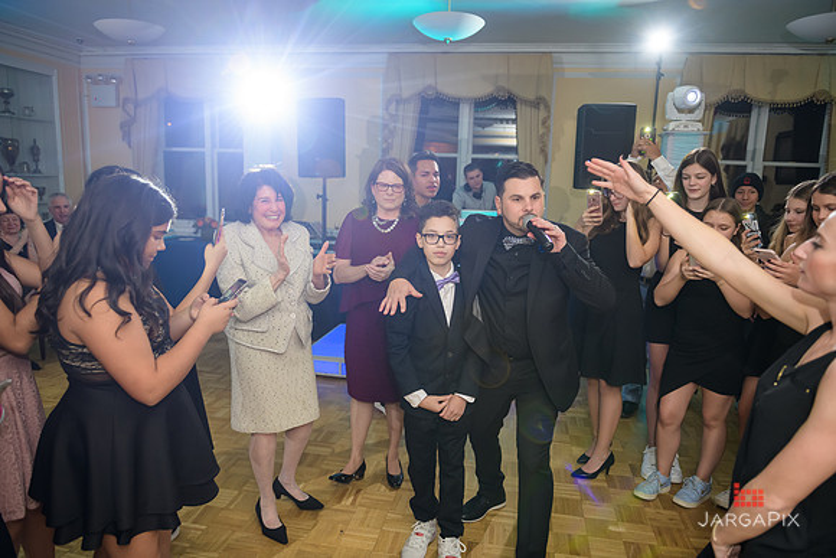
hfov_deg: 73.7
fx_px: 557
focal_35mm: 24
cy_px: 279
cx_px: 418
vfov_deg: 53.2
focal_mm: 24
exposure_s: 1/125
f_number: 3.2
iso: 800
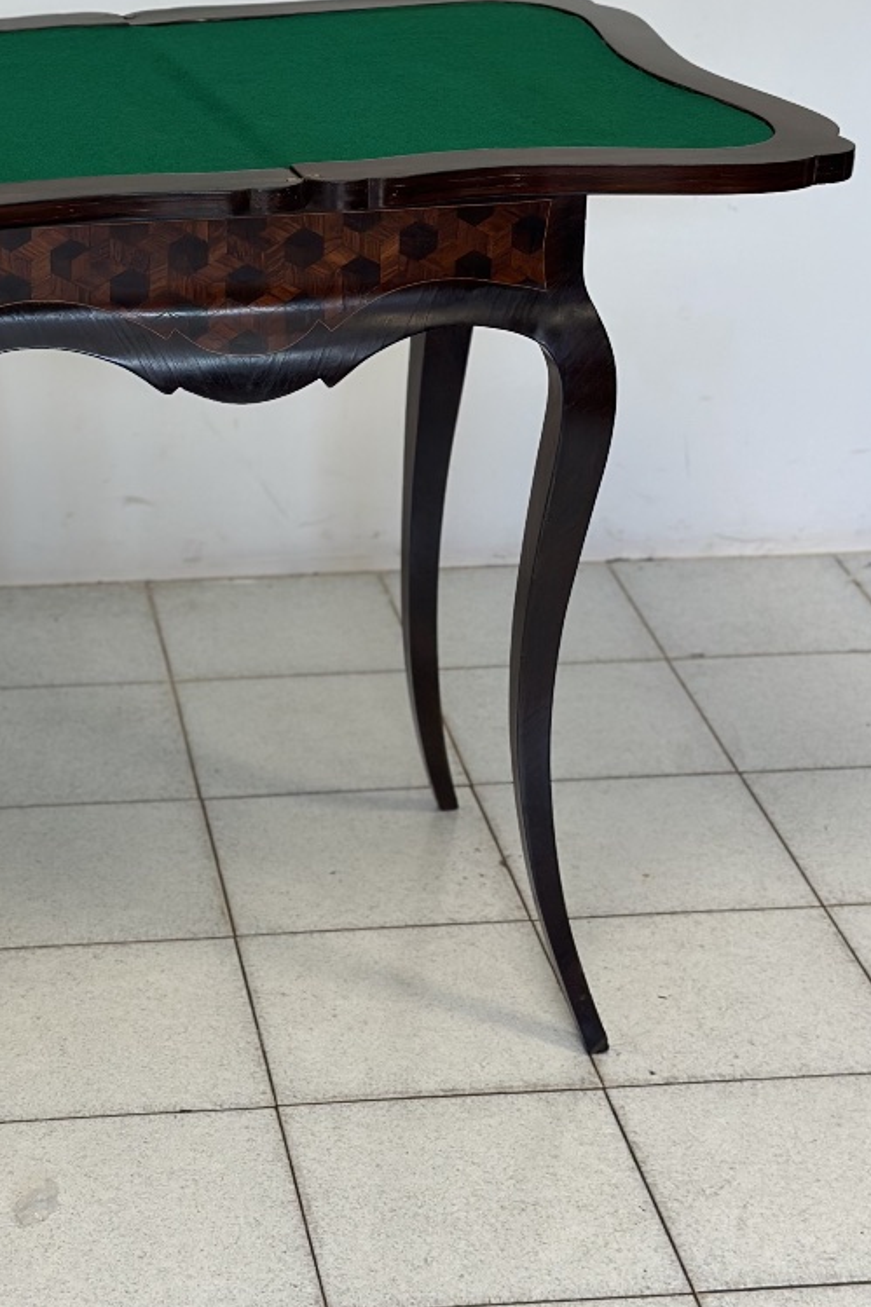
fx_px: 2904
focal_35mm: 80
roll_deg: -1.1
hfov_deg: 17.0
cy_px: 553
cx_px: 213
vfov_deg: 25.3
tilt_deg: -21.7
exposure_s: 1/100
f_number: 1.78
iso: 80
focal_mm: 6.86
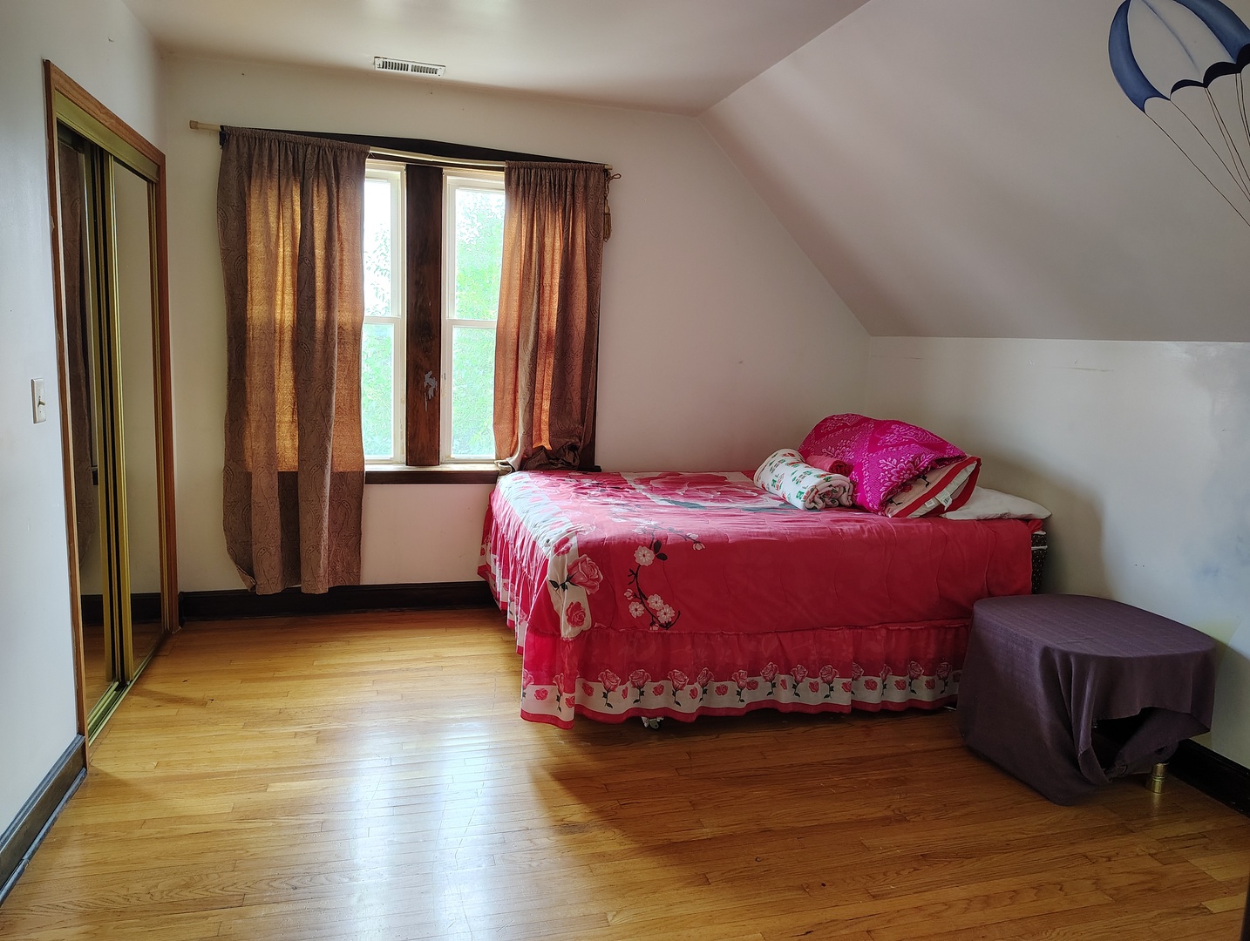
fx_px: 868
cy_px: 470
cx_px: 625
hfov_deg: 71.5
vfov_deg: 56.9
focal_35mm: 24
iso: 1269
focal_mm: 5.56
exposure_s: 1/60
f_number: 1.8
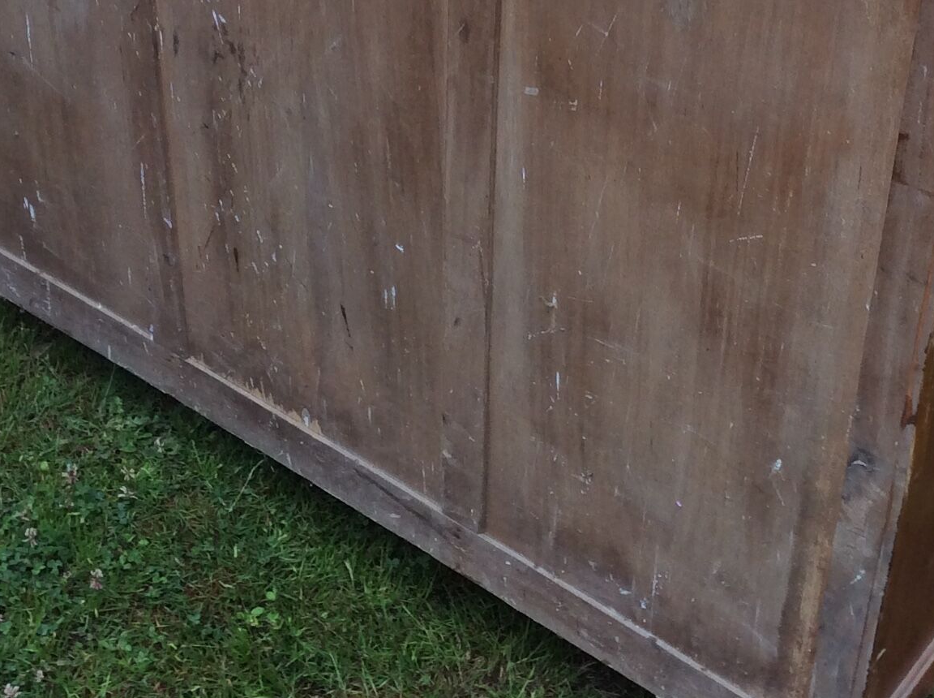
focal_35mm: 72
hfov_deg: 27.1
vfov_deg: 20.1
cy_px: 110
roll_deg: +1.7
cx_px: 503
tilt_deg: -31.9
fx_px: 1939
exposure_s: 1/100
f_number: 2.4
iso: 40
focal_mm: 3.3
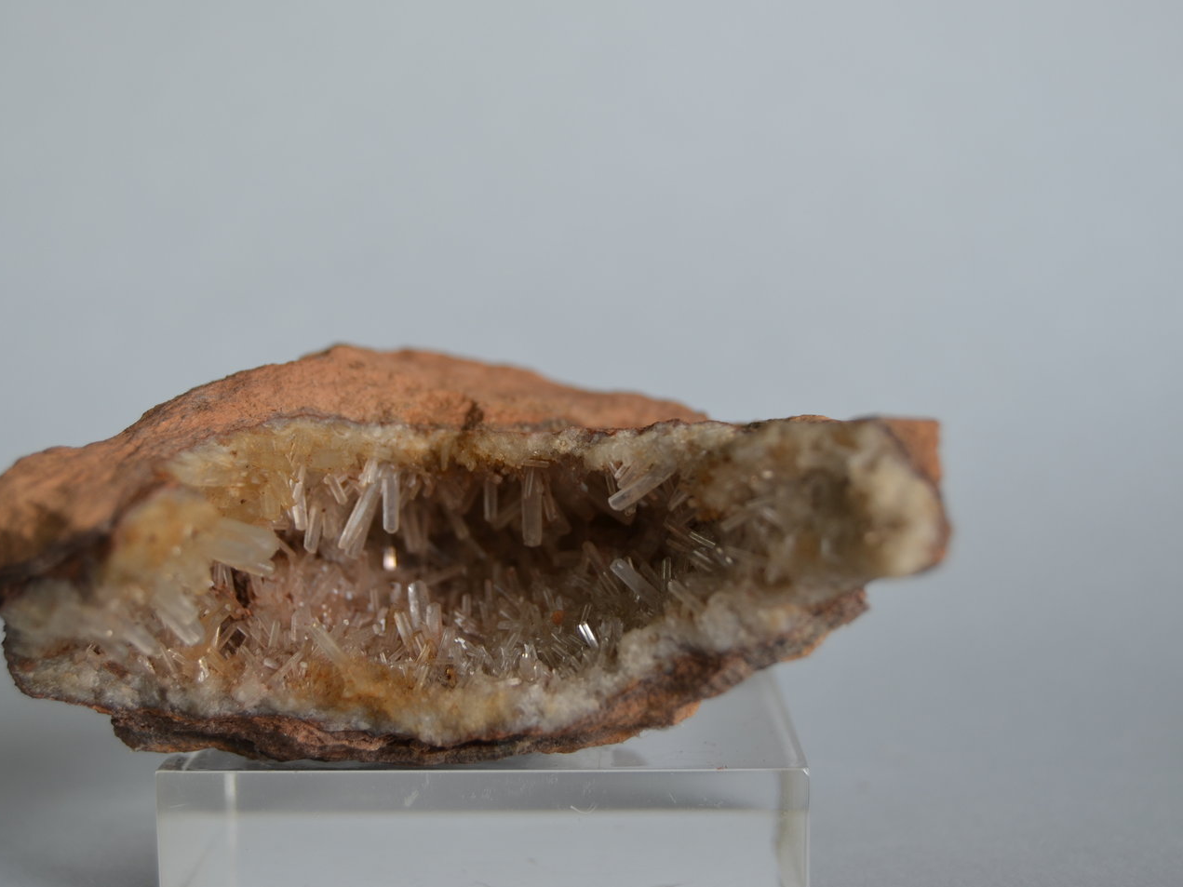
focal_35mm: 69
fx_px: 2358
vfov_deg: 21.3
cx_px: 513
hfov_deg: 28.1
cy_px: 392
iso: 100
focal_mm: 38
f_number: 4.8
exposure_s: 1/25
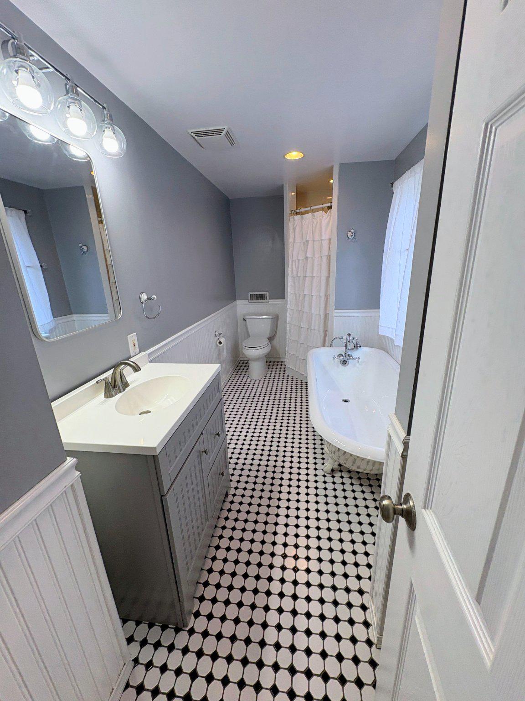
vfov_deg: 102.1
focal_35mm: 14
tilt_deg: -16.0
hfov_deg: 85.7
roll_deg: +2.2
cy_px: 350
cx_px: 262
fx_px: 283
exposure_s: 1/120
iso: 64
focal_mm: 2.22
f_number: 2.2
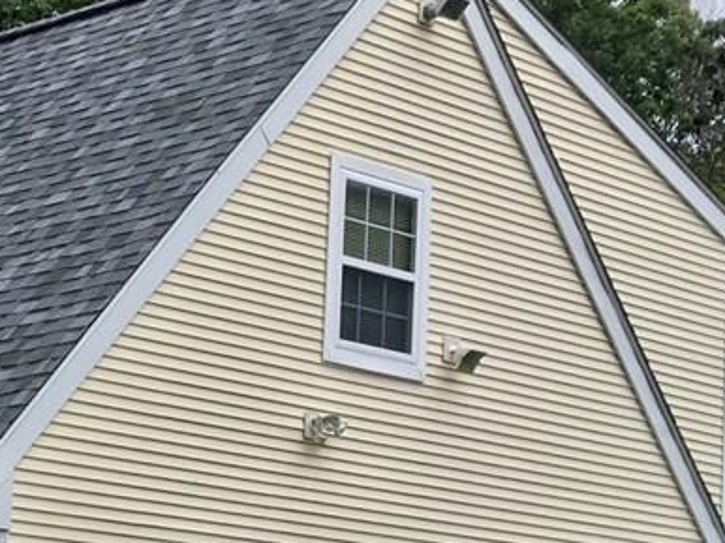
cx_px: -118
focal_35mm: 77
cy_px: 534
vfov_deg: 18.6
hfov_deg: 23.4
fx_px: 1612
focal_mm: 4.15
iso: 25
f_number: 2.2
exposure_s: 1/1012
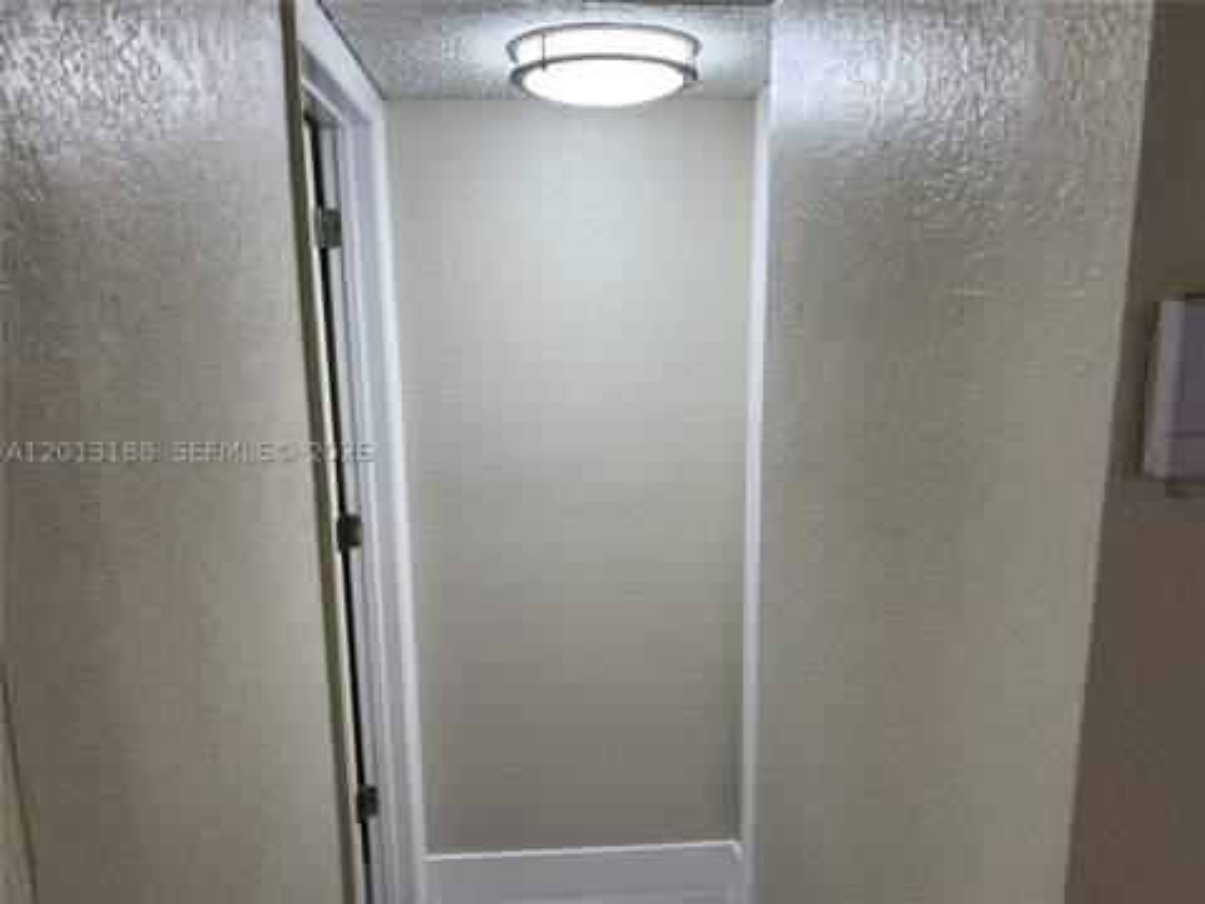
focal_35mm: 26
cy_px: 452
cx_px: 602
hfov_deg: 67.3
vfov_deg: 53.1
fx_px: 905
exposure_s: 1/120
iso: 50
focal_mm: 5.7
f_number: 1.5
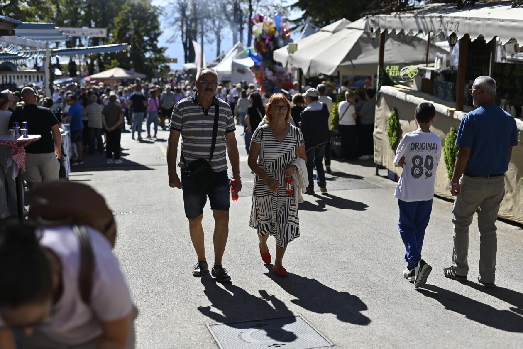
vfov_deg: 27.0
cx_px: 262
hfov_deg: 39.6
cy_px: 174
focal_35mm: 50
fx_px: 726
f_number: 2
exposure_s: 1/8000
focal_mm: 50
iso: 125
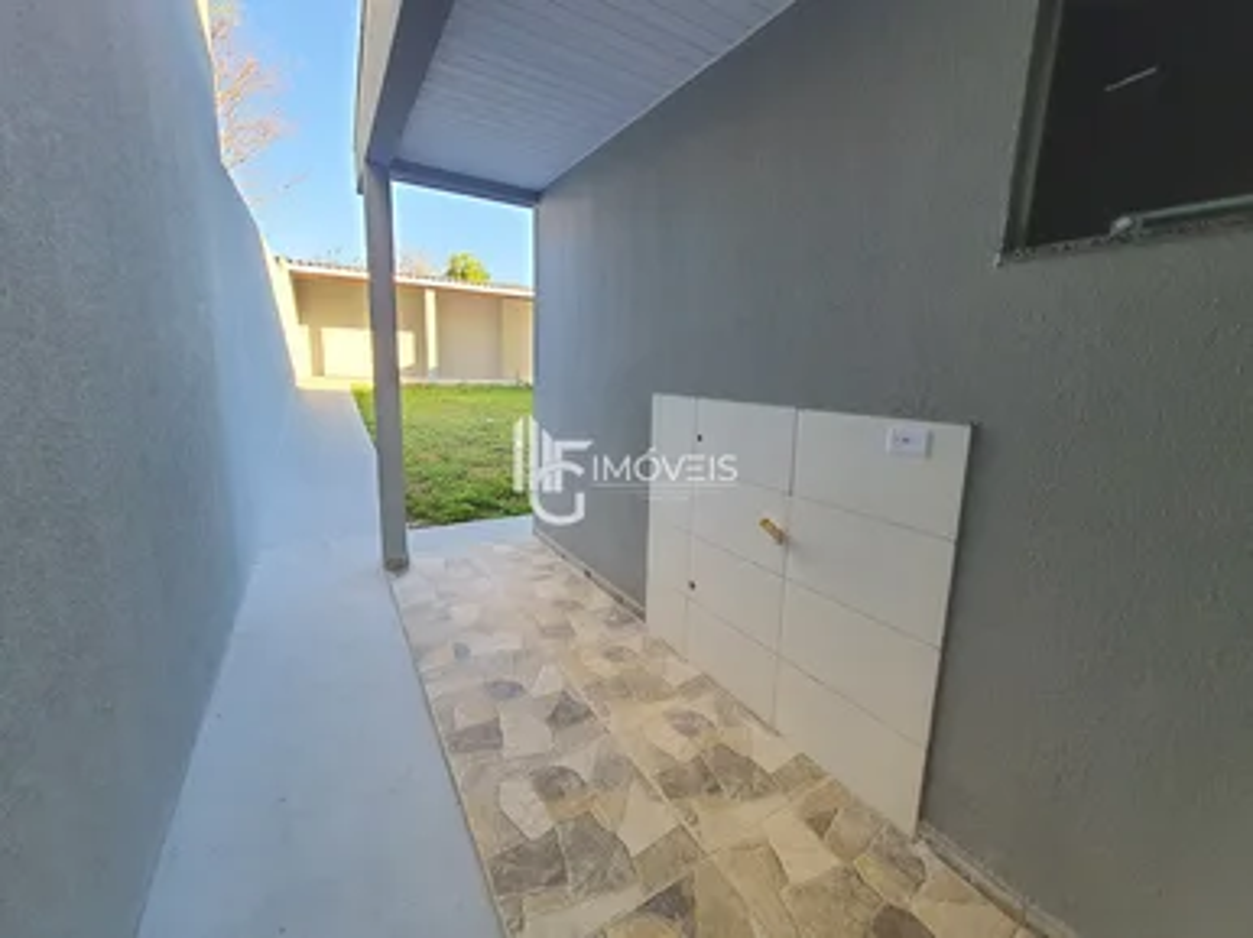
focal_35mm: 13
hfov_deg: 106.2
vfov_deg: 89.9
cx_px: 626
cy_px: 469
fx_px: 470
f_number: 2.2
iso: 80
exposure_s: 1/120
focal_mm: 1.74
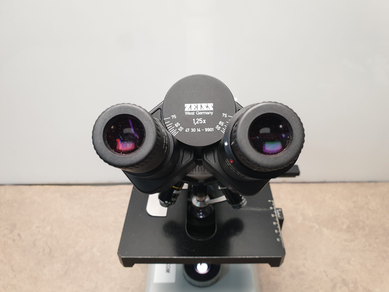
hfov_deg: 67.3
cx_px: 194
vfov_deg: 53.1
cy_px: 146
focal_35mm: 26
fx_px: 292
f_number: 2.4
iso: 160
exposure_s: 1/50
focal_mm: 4.3
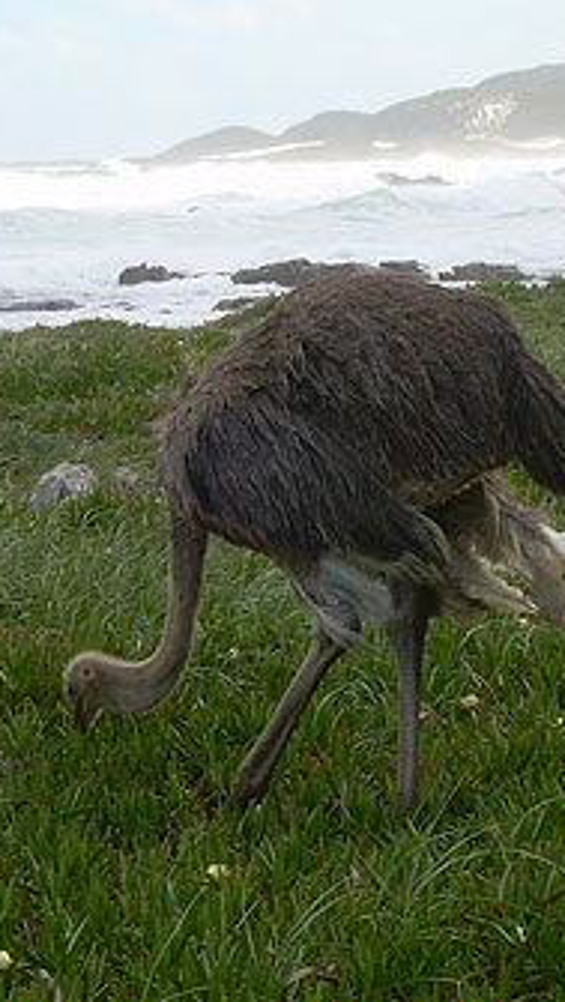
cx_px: 176
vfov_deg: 13.4
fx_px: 4278
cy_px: 500
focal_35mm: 161
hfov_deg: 7.6
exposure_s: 1/115
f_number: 8
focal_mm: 18.9
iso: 50
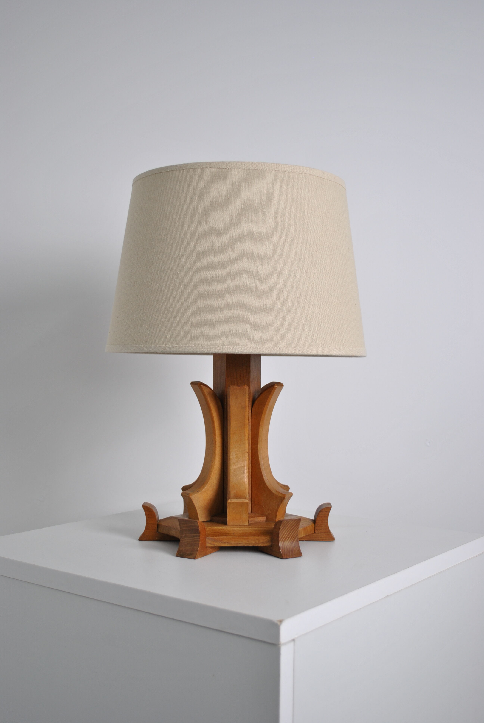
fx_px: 905
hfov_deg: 29.9
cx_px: 242
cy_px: 362
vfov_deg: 43.6
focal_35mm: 45
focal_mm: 30
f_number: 4.5
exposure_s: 1/50
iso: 200
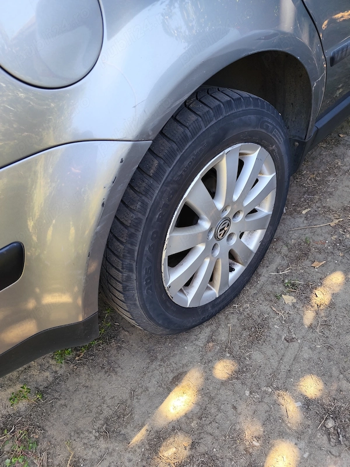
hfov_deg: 58.9
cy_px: 234
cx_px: 175
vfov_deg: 73.9
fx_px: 310
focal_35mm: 23
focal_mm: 6.14
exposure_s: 1/100
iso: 80
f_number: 1.65
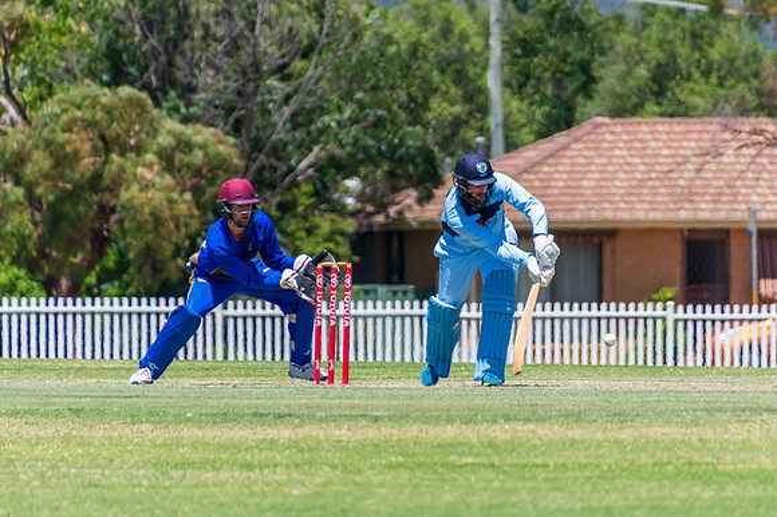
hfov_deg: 2.9
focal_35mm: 724
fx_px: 15616
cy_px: 205
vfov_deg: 1.9
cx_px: 469
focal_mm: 400
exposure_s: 1/2000
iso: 400
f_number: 6.3
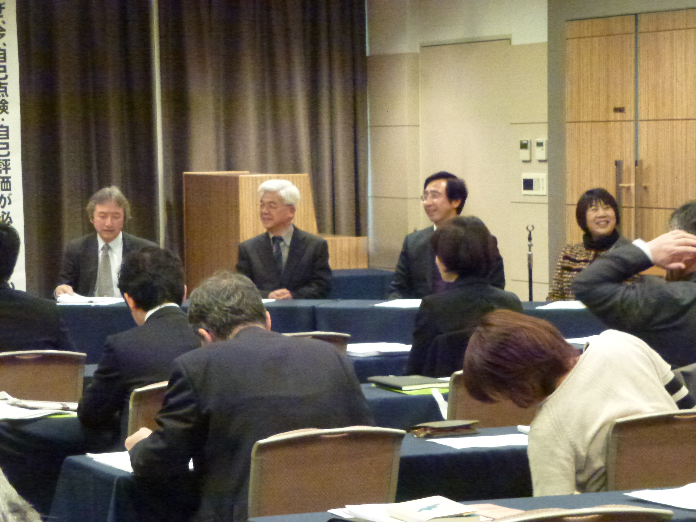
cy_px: 261
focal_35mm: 131
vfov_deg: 11.3
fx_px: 2634
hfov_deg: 15.1
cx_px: 348
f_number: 5.2
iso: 1600
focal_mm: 23.4
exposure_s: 1/30
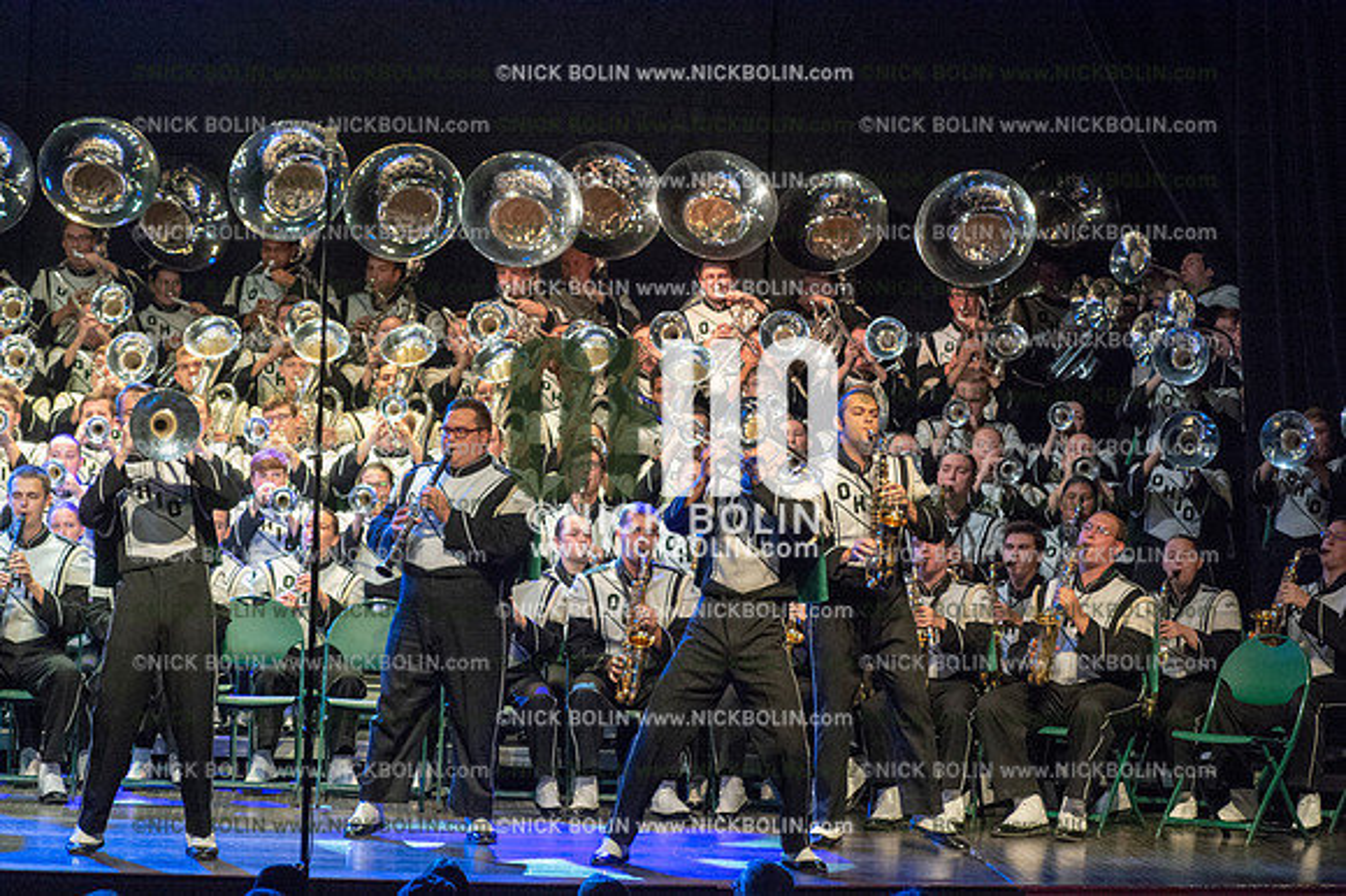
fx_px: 6726
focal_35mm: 180
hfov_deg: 11.4
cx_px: 673
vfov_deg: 7.6
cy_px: 448
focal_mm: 180
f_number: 5.6
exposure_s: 1/250
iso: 8000
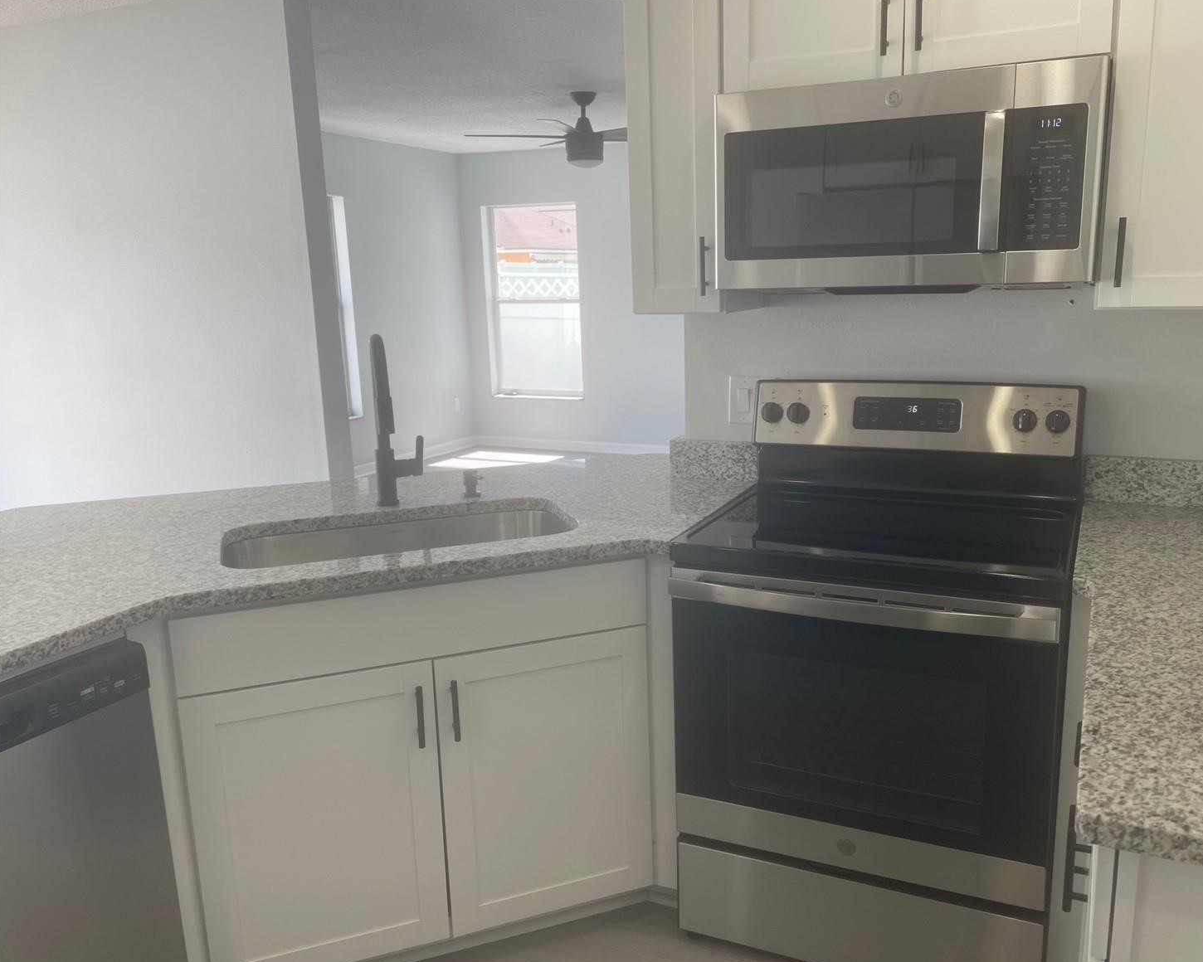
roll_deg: +1.3
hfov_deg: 62.1
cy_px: 488
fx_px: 997
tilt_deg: -11.5
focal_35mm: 28
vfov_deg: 51.5
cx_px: 658
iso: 32
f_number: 1.6
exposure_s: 1/313
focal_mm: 4.2
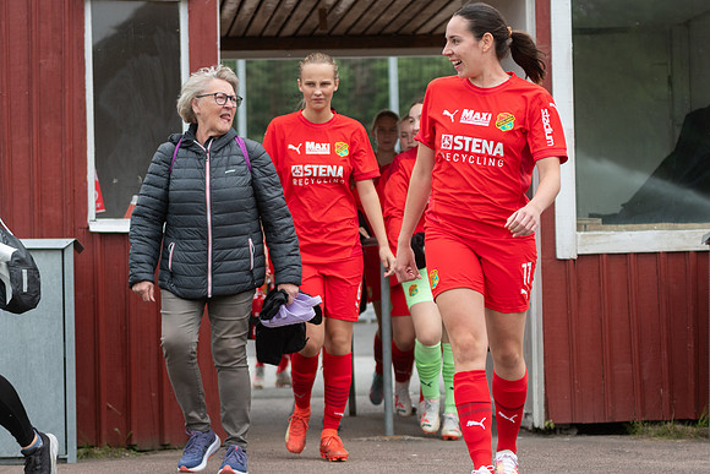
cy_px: 237
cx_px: 355
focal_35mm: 105
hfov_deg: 19.5
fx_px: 2071
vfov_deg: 13.0
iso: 450
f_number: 3.2
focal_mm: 70
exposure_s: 1/1250
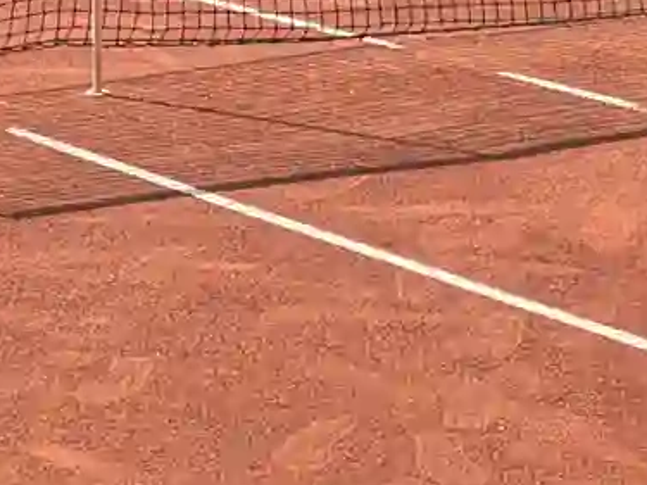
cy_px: -480
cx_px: -195
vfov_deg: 7.0
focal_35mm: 205
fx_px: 3830
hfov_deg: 9.5
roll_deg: +1.0
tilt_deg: -1.9
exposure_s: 1/1215
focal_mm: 6.76
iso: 64
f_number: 1.78
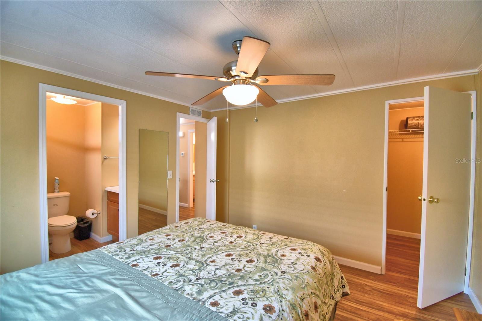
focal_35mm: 15
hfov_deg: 100.4
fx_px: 201
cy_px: 160
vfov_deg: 77.3
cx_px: 241
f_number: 4.5
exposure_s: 1/30
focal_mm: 10
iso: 400
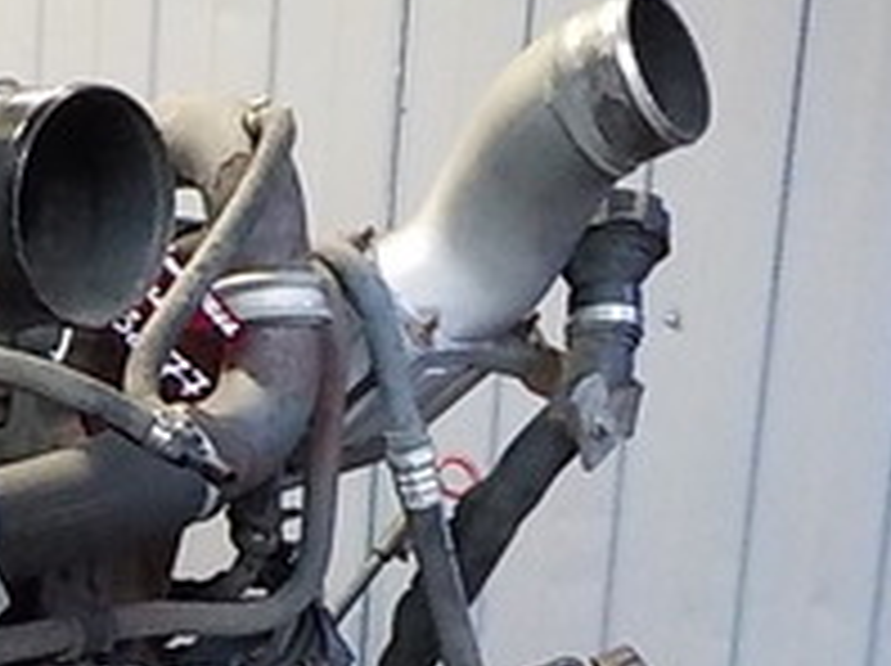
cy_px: 792
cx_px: -320
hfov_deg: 18.6
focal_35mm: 97
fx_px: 2494
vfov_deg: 14.7
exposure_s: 1/60
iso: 800
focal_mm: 4.1
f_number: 3.3
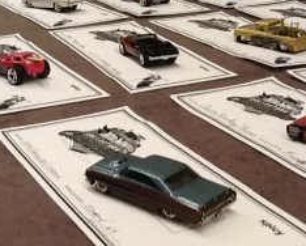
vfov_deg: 18.3
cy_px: 29
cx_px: 215
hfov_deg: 22.8
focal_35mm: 83
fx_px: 753
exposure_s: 1/30
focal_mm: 2.03
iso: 100
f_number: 2.4
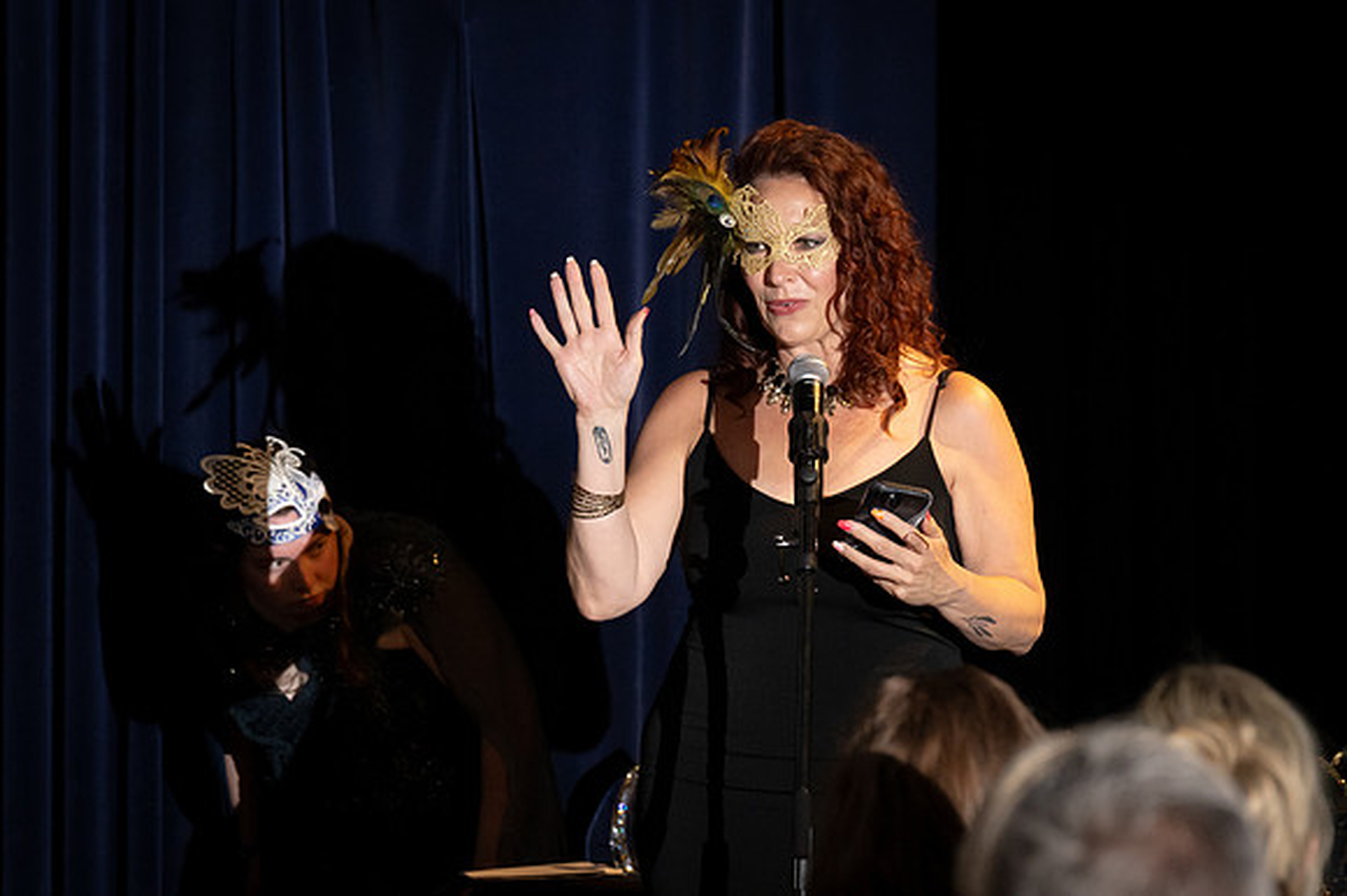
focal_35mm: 225
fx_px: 8414
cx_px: 674
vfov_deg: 6.1
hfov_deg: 9.2
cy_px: 448
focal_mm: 150
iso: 2500
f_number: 5
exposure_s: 1/200
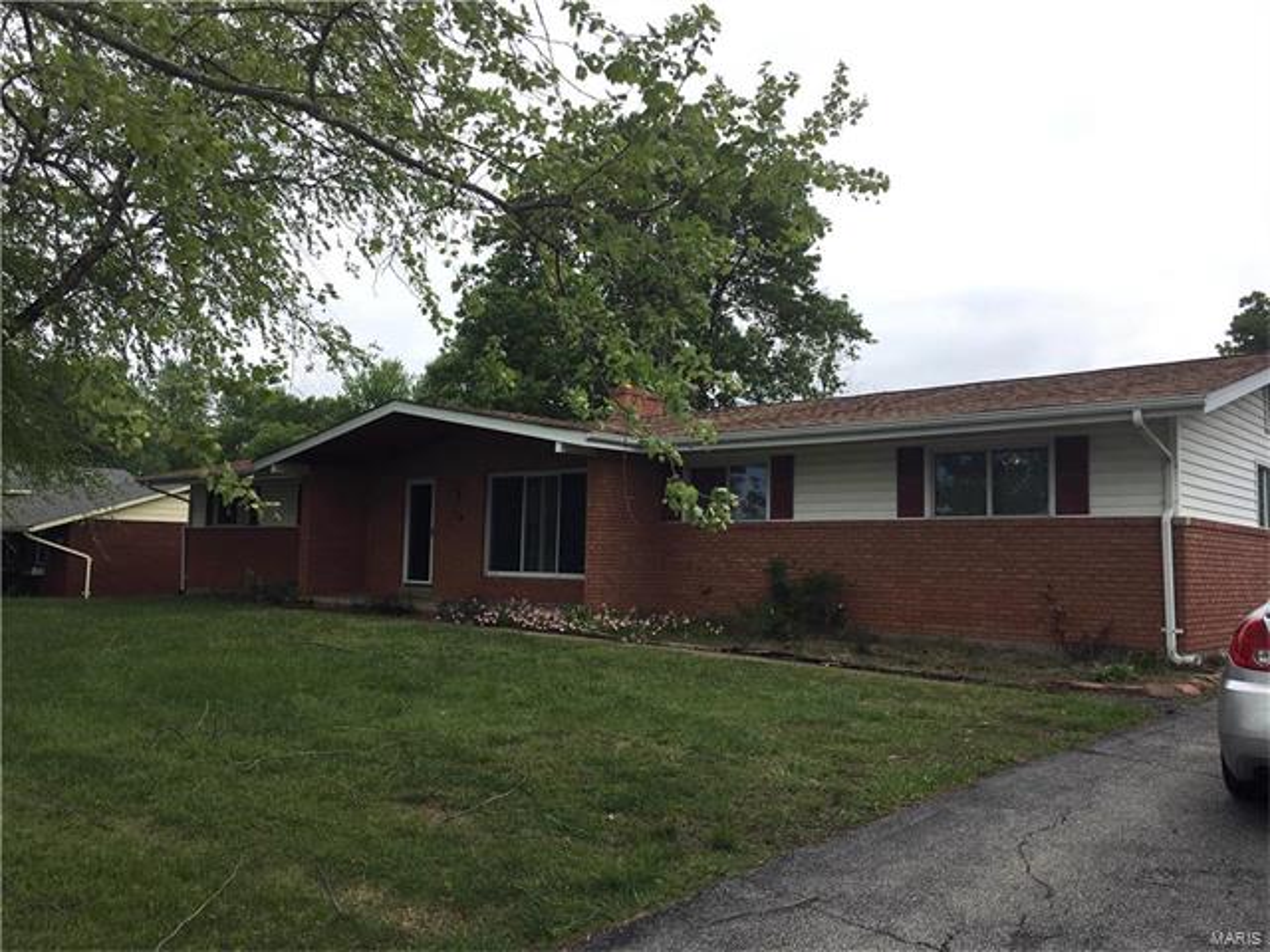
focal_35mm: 29
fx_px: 1064
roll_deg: -1.7
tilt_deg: +6.4
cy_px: 476
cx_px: 635
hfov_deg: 61.7
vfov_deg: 48.2
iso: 25
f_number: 2.2
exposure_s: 1/1202
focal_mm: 4.15
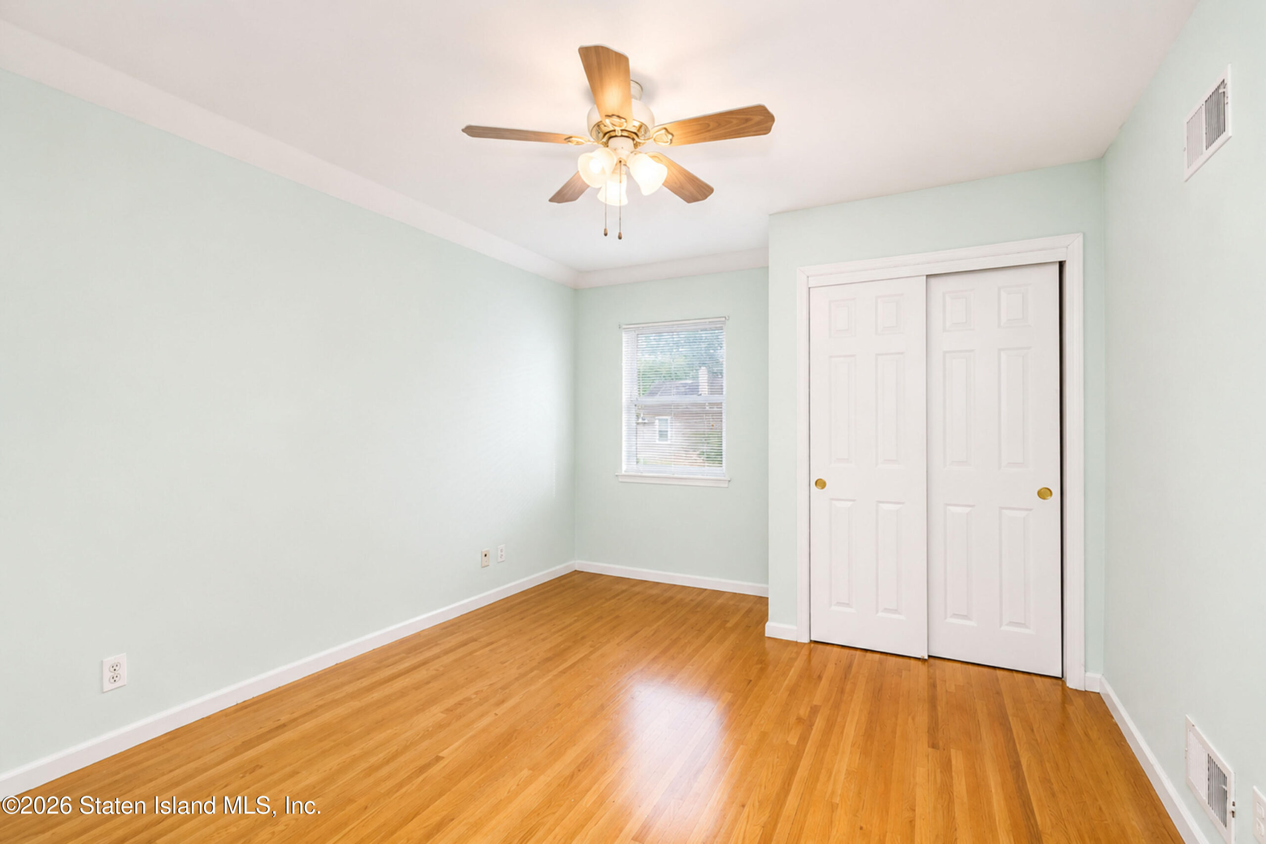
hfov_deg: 100.4
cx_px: 633
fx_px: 527
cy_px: 422
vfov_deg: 77.3
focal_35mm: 15
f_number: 8
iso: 2000
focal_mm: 10
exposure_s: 1/125
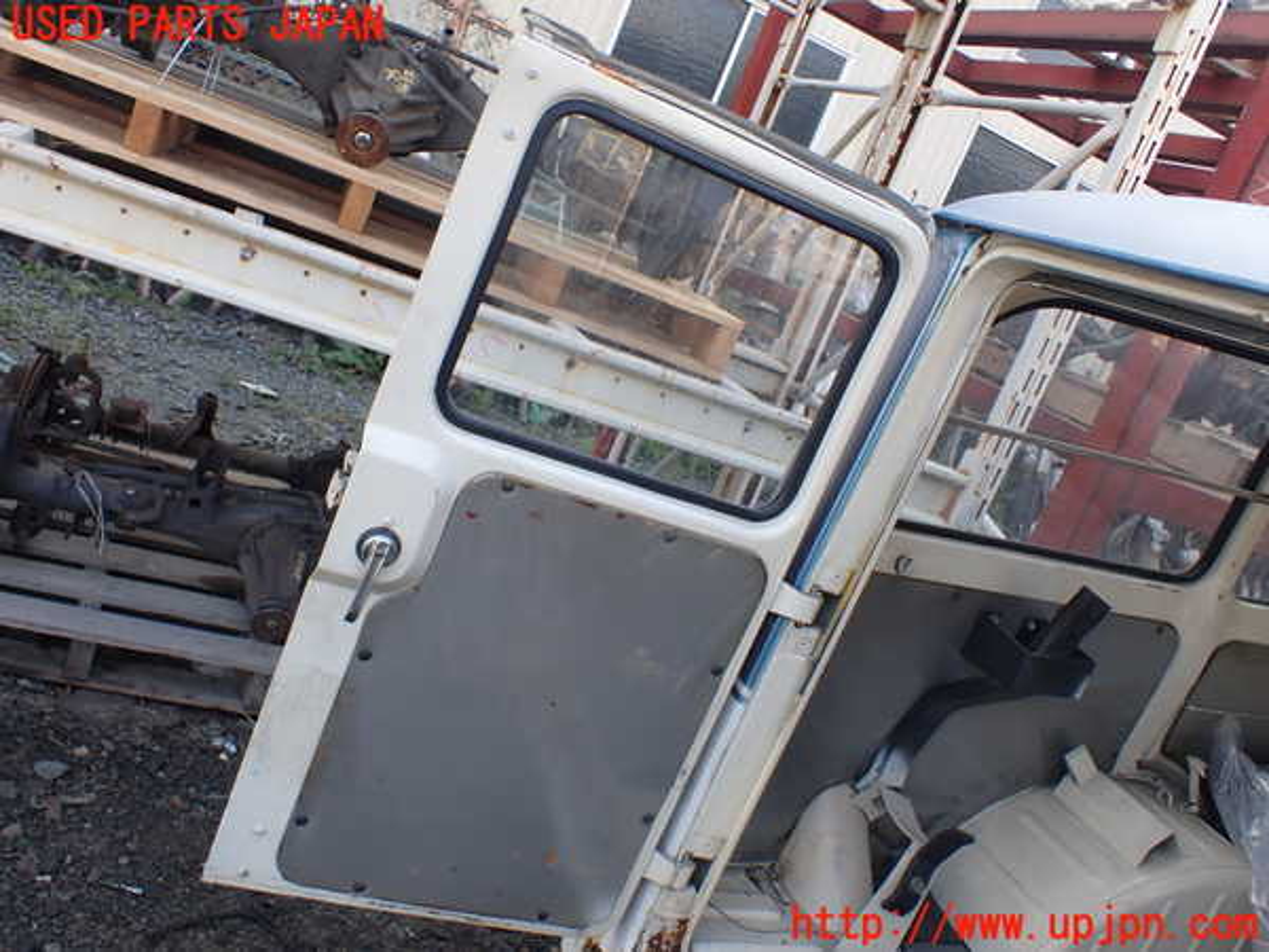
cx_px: 634
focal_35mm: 30
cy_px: 476
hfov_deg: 60.0
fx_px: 1100
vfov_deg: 46.8
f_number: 3.2
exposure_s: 1/125
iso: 100
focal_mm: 5.4
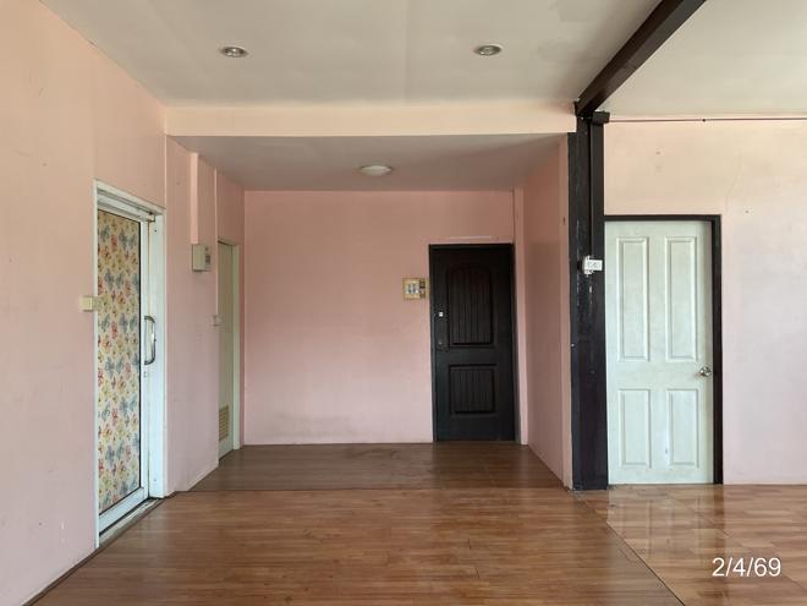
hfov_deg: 61.7
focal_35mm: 29
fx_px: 676
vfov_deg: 48.2
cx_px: 404
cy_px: 303
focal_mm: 3
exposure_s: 1/60
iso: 40
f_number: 1.8
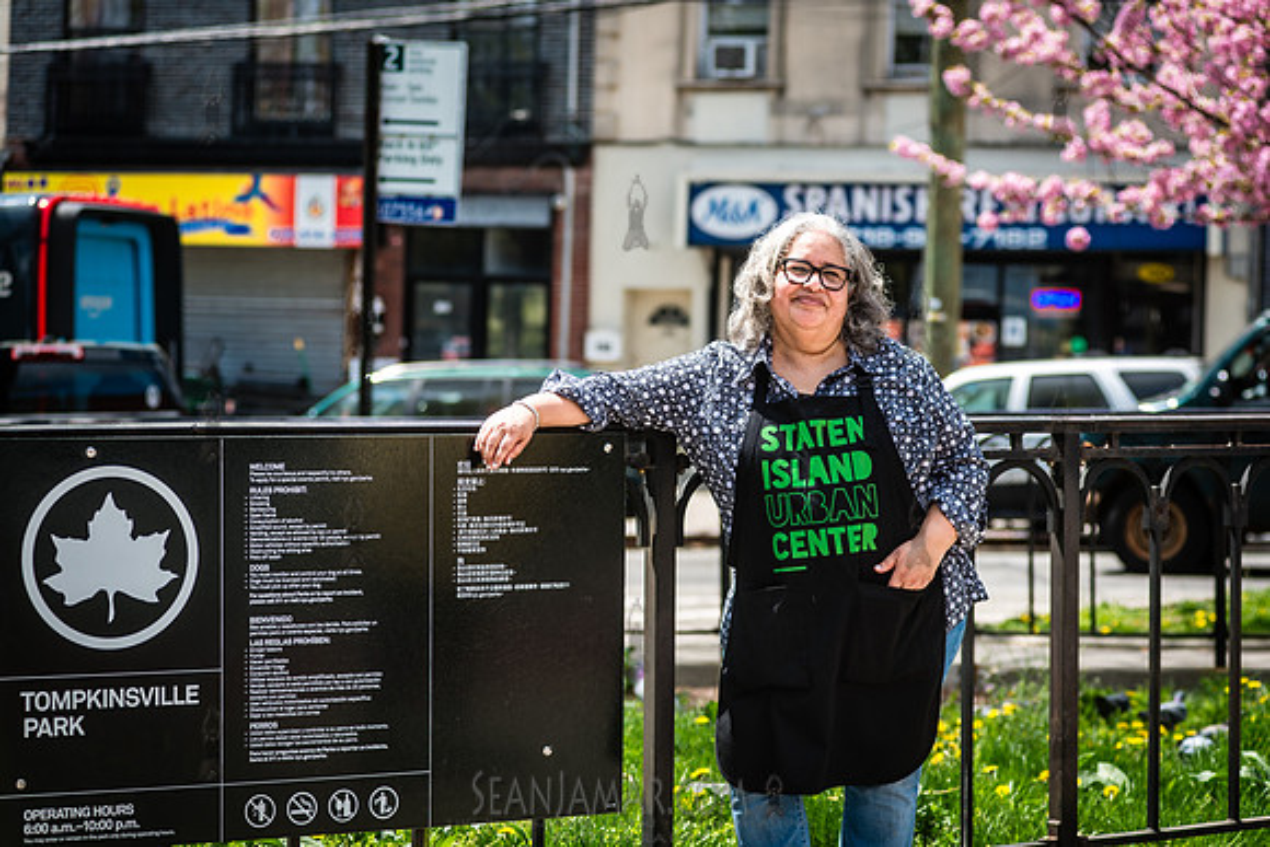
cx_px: 645
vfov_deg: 15.4
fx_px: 3124
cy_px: 423
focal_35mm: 89
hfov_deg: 23.0
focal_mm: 86
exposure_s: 1/500
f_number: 4
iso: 100
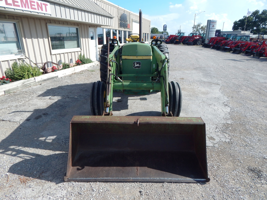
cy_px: 100
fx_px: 170
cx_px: 134
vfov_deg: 61.1
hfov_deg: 76.4
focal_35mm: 22
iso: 125
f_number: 3
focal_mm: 4
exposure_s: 1/1500
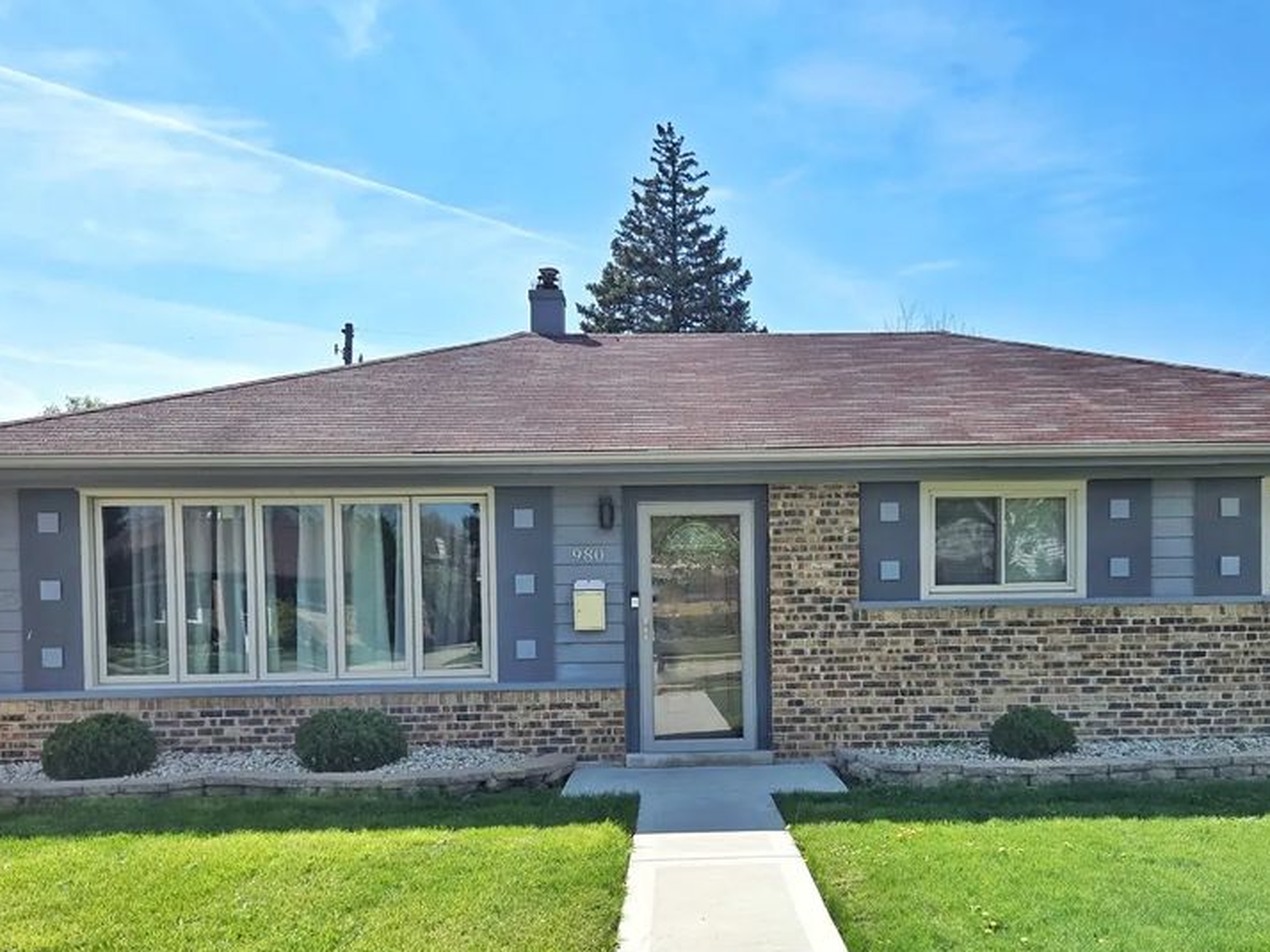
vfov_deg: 42.4
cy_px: 626
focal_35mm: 33
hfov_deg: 55.2
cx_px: 724
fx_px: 1210
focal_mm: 5.4
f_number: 1.8
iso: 32
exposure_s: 1/2921
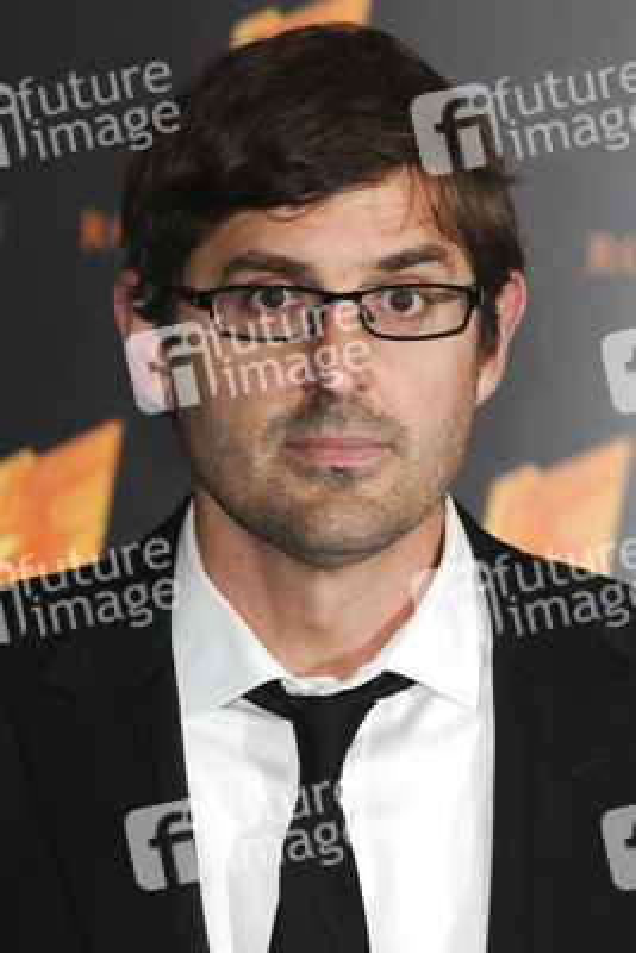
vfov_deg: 9.5
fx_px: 5758
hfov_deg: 6.3
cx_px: 318
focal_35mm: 218
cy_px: 476
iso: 400
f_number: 4.5
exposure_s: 1/160
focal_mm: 145
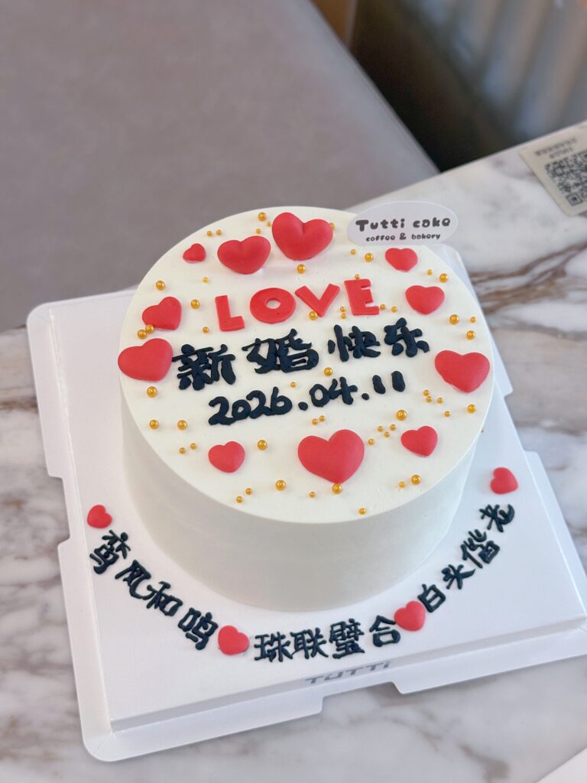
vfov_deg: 39.7
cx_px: 294
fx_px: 1085
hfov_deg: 30.3
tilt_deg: -58.6
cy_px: 392
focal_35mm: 48
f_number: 1.78
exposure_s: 1/50
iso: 160
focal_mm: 6.86
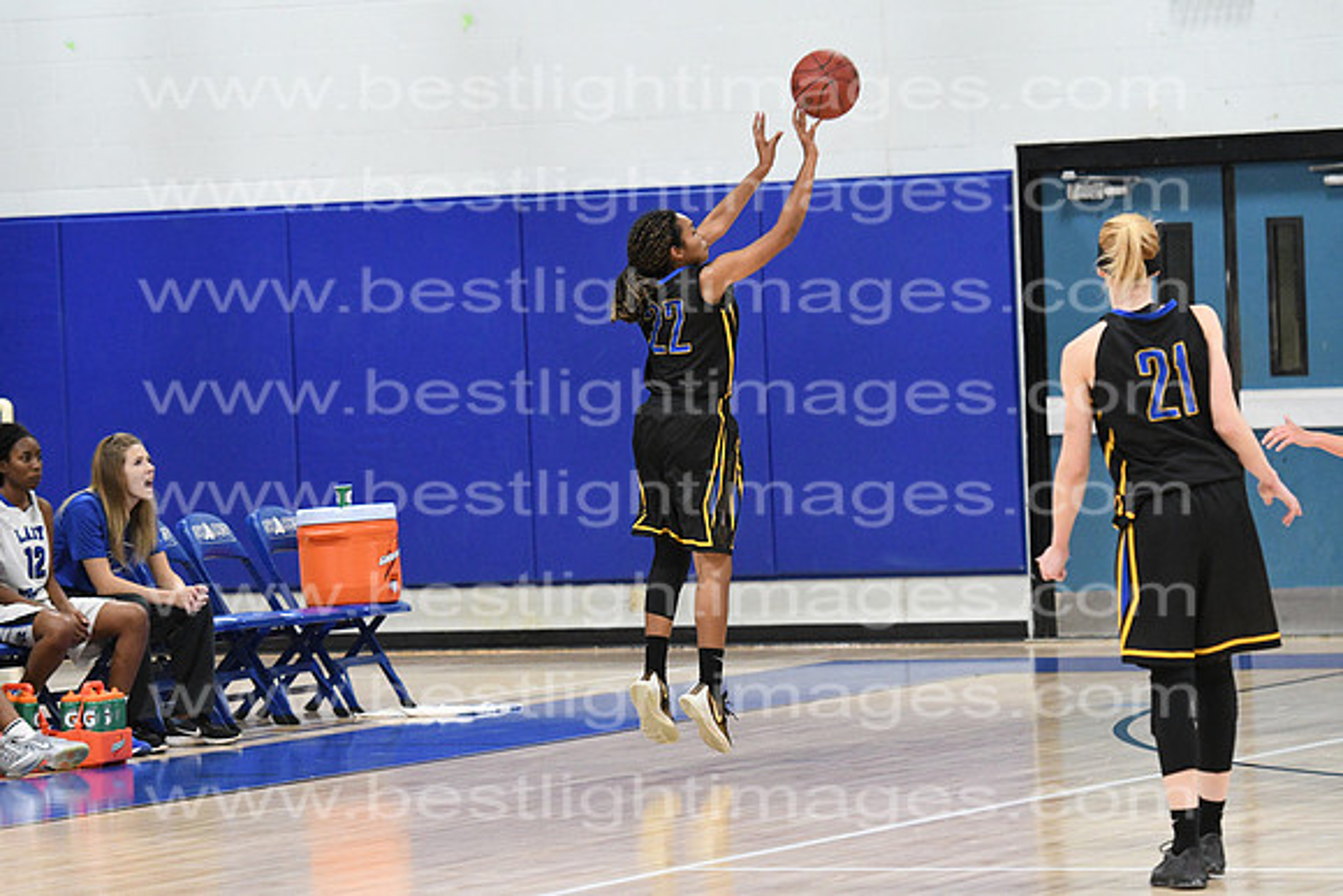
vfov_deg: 7.3
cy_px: 448
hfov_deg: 11.0
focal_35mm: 188
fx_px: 6996
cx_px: 672
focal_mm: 125
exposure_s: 1/640
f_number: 3.5
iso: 5000
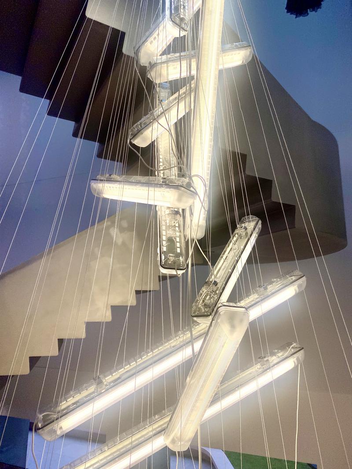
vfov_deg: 67.3
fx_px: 353
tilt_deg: +12.5
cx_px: 176
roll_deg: -1.2
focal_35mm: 26
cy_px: 234
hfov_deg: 53.1
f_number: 1.8
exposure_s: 1/973
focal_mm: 4.25
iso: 32
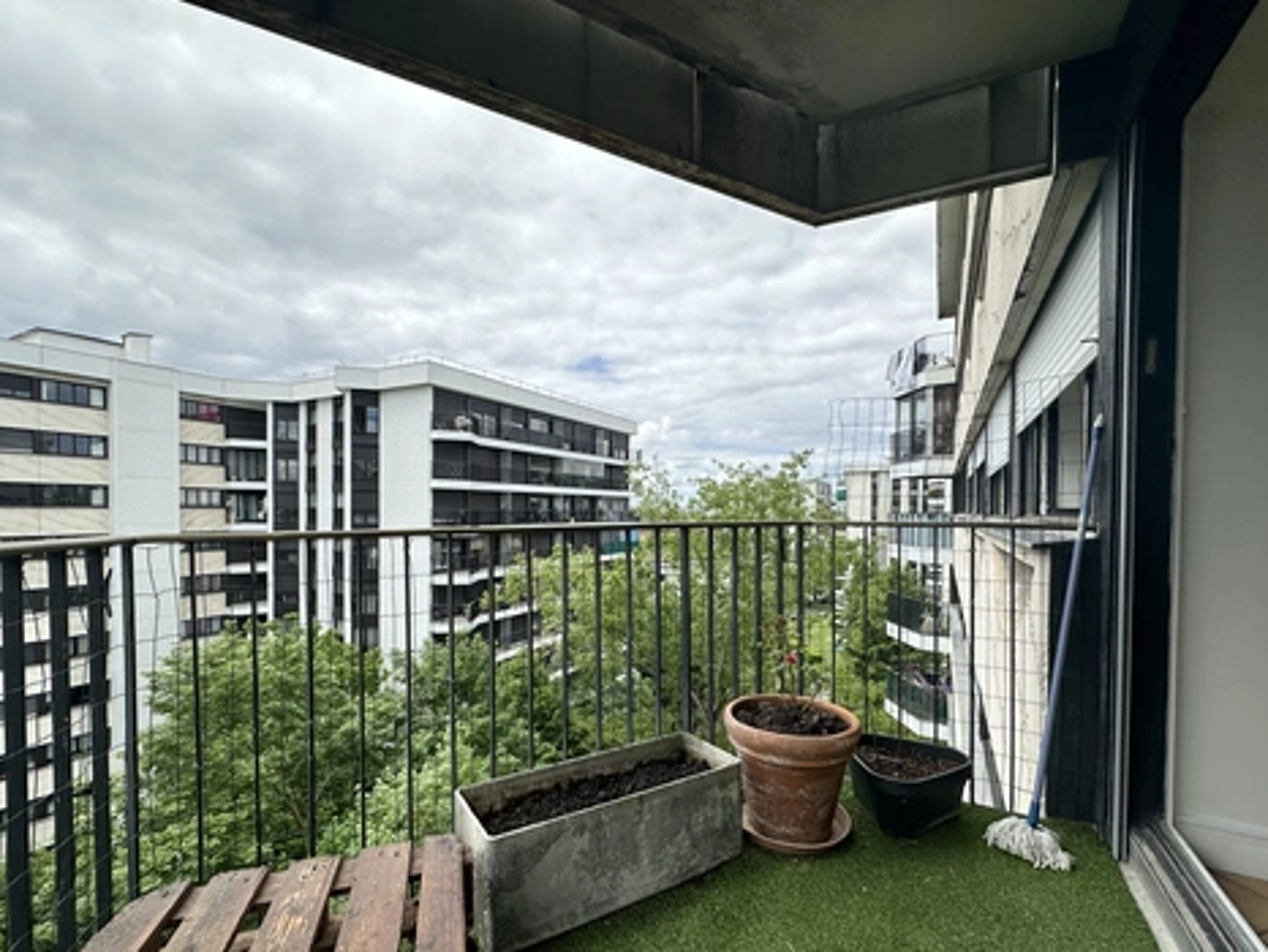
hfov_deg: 94.5
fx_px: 586
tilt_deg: -0.3
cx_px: 619
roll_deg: -0.3
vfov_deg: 77.9
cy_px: 522
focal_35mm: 16
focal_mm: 2.22
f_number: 2.2
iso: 40
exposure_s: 1/2618
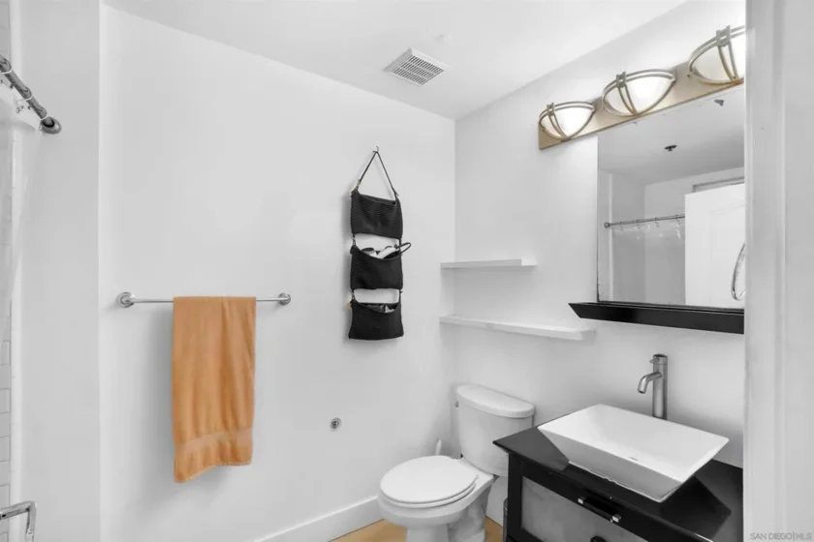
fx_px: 339
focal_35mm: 15
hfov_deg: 100.4
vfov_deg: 77.3
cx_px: 407
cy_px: 271
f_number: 11
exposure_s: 1/30
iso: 1600
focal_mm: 10
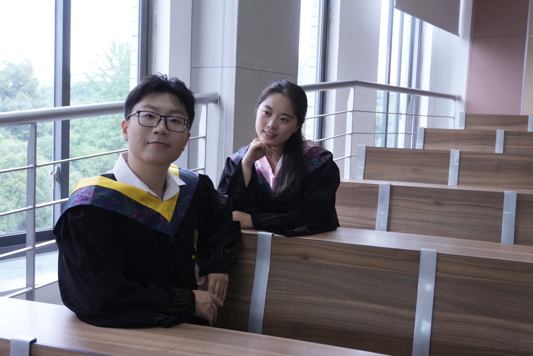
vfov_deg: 30.8
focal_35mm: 44
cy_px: 178
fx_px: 644
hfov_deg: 45.0
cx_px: 266
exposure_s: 1/50
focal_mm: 29
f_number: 4.5
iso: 500
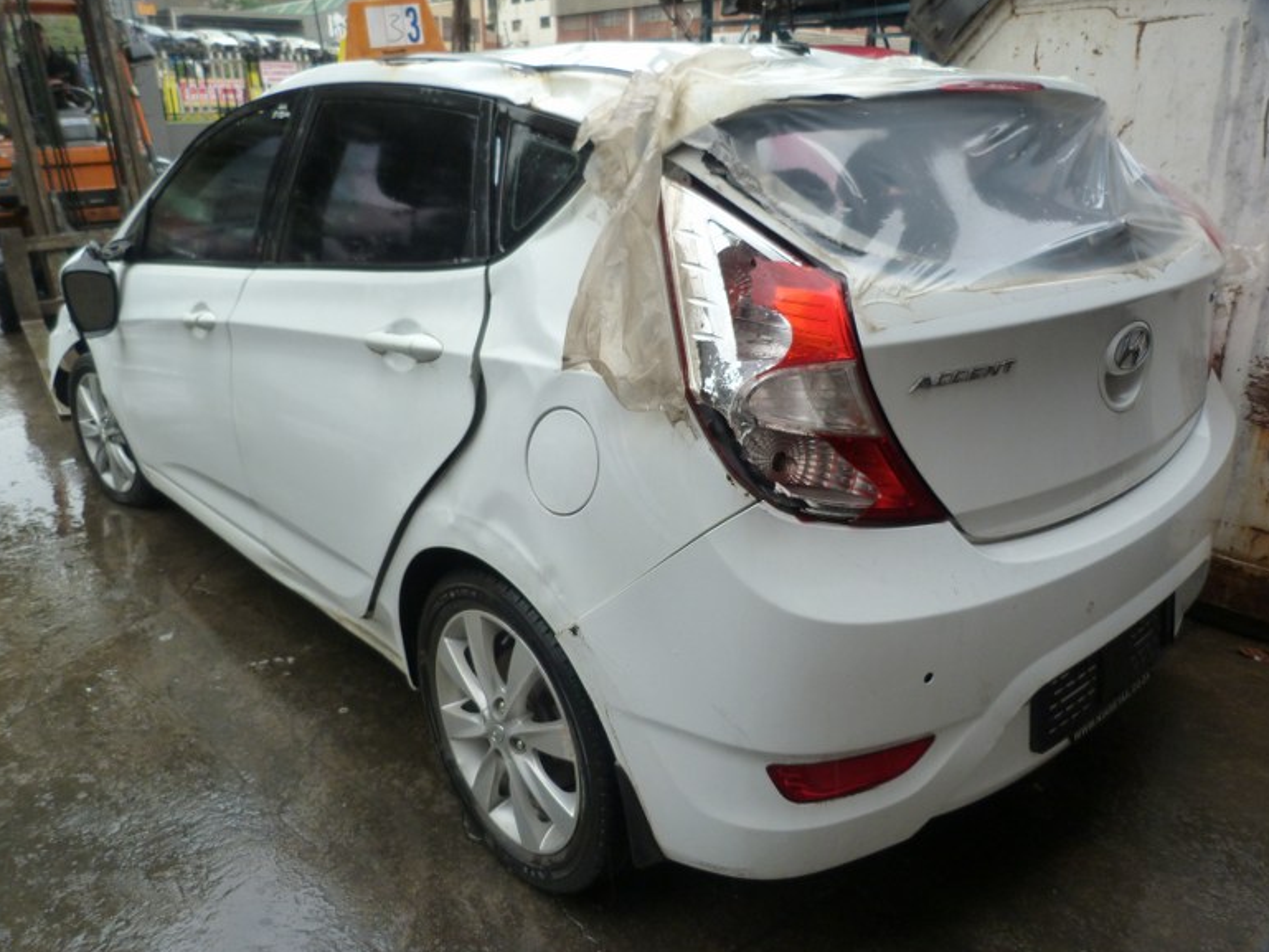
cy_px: 483
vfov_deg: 53.1
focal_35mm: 26
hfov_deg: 67.3
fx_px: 953
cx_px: 645
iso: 125
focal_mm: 4.5
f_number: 2.8
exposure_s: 1/80
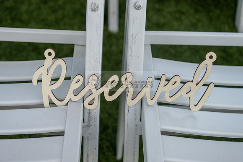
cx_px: 122
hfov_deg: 32.4
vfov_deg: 21.9
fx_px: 419
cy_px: 81
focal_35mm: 62
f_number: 5
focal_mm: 62
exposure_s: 1/400
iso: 400
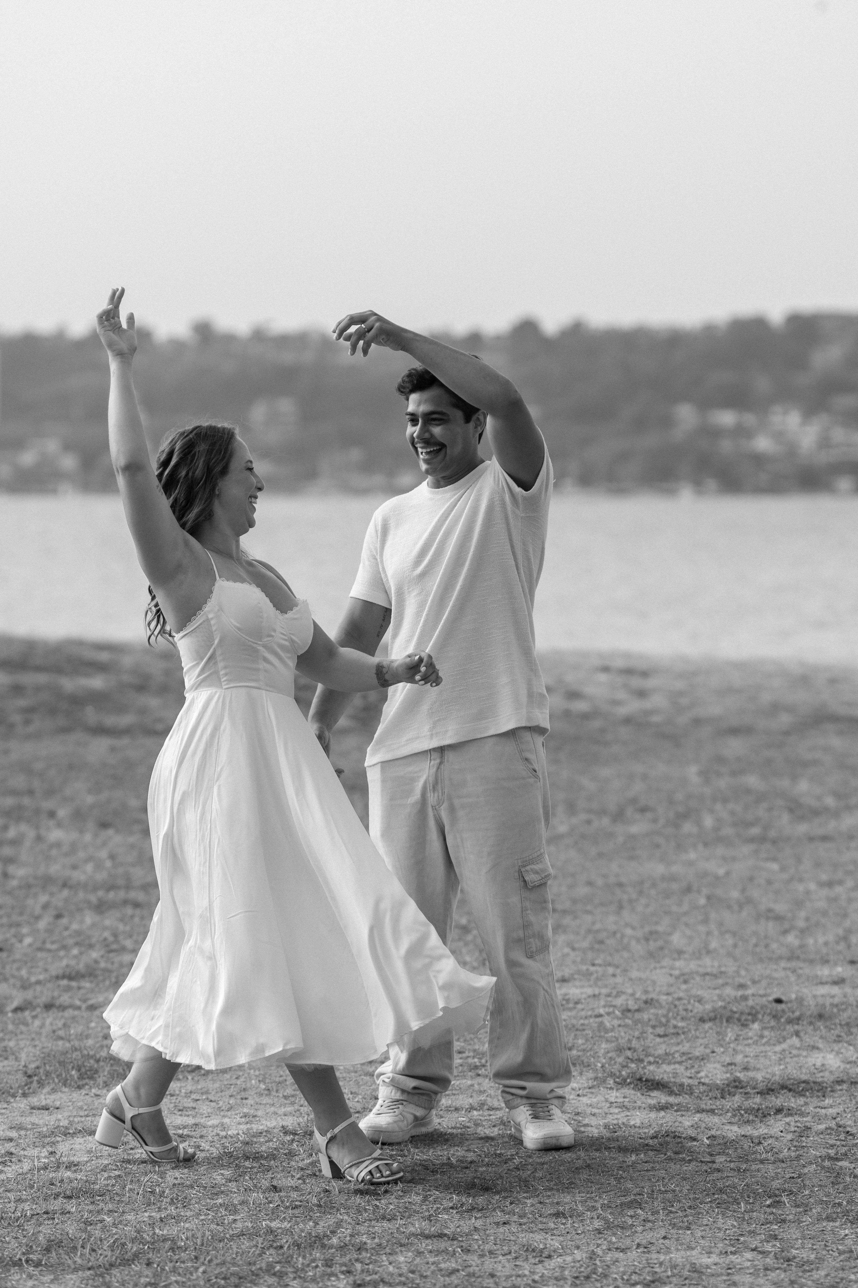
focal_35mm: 128
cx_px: 429
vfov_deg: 16.1
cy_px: 644
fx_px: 4558
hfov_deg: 10.8
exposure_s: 1/640
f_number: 2.5
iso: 100
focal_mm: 85
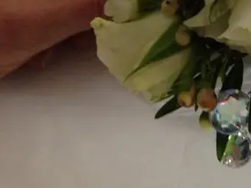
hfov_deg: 20.0
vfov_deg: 15.7
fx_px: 659
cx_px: 316
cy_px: -29
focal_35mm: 91
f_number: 2.4
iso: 125
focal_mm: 4.28
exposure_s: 1/20
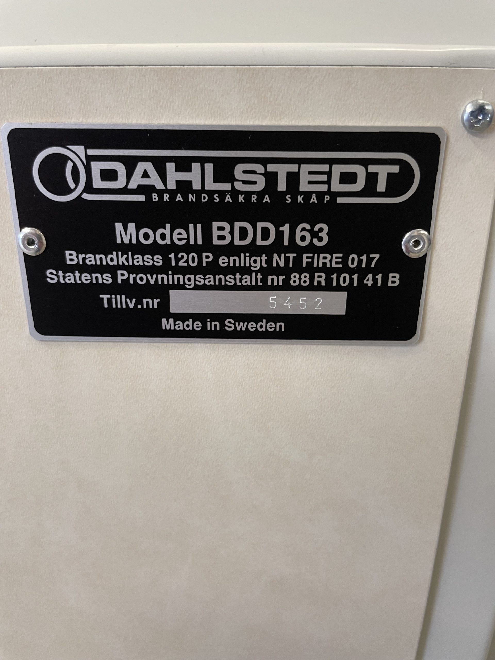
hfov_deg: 53.1
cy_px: 330
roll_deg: +0.5
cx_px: 248
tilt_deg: -21.9
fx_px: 496
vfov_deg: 67.3
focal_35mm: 26
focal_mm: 4.2
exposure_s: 1/50
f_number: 1.6
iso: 100
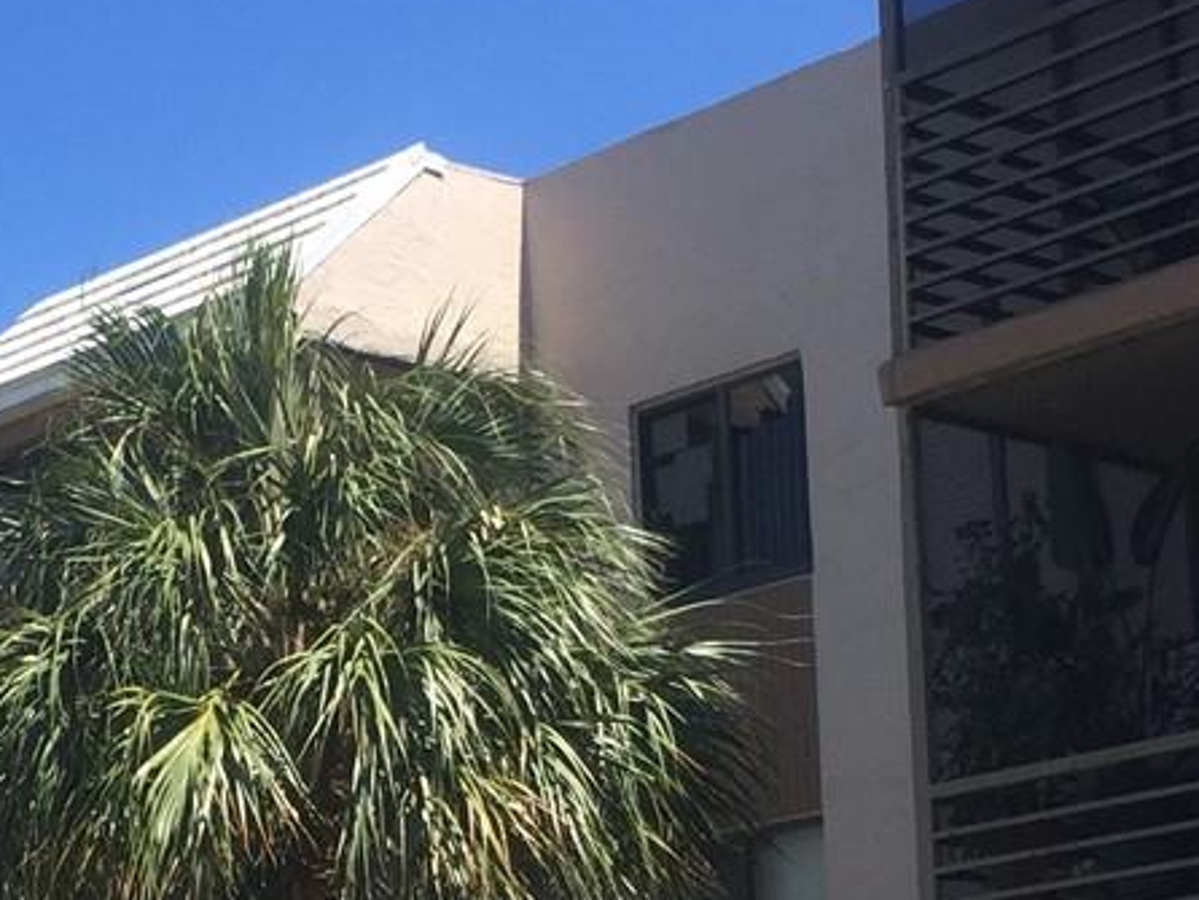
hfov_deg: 18.7
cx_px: 239
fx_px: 3604
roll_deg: -0.1
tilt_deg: +10.3
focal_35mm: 104
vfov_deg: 14.0
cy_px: 930
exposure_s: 1/1099
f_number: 2.2
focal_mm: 4.15
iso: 32
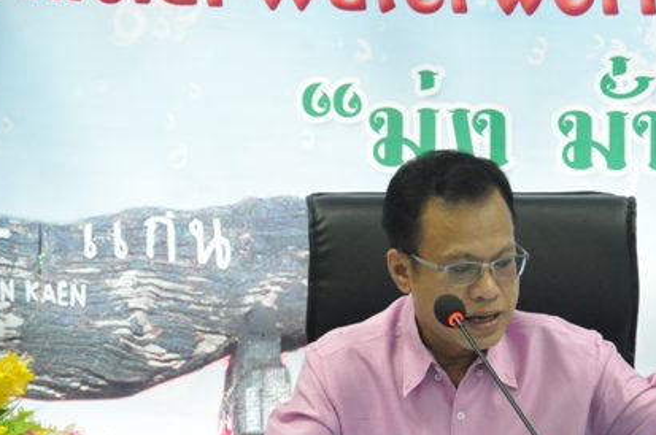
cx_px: 484
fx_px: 3893
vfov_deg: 6.4
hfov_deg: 9.6
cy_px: 331
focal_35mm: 214
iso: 3200
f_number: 9
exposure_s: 1/80
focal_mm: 92
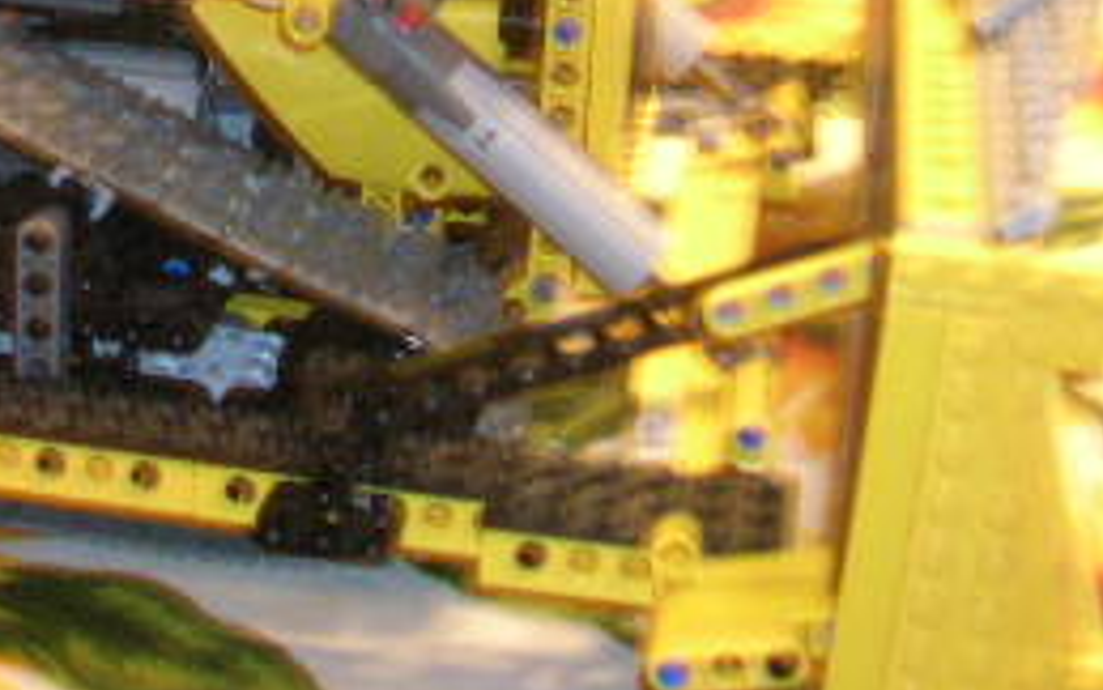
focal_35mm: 89
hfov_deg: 22.5
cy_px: -51
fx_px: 2676
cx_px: 21
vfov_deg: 14.4
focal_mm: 5.7
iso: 200
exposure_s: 1/2.2
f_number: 2.9
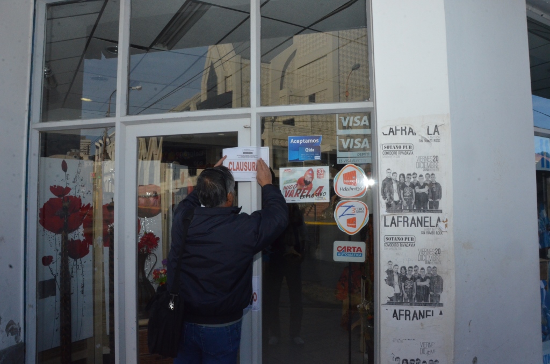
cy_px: 182
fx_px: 412
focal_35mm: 27
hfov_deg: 67.5
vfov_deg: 47.7
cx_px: 275
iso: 2000
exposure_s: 1/250
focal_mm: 18
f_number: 16
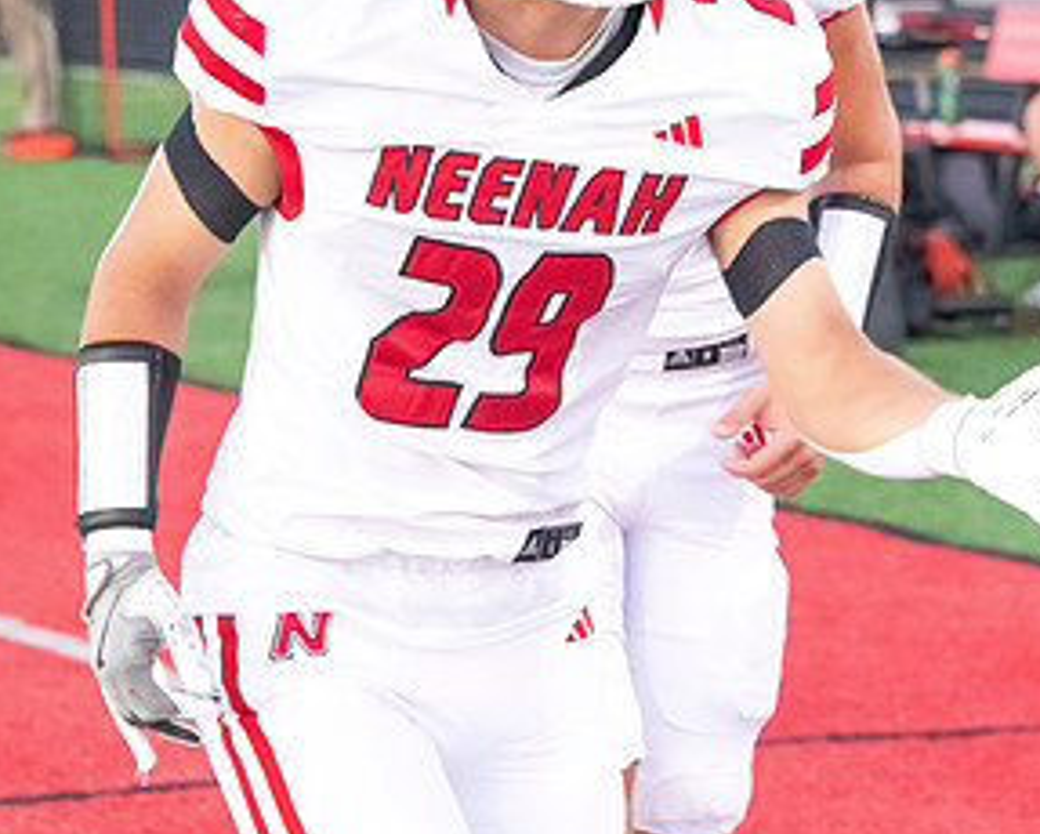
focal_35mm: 275
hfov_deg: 7.0
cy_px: 161
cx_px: 717
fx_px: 8470
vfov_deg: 5.6
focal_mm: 145
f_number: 7.1
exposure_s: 1/500
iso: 10000
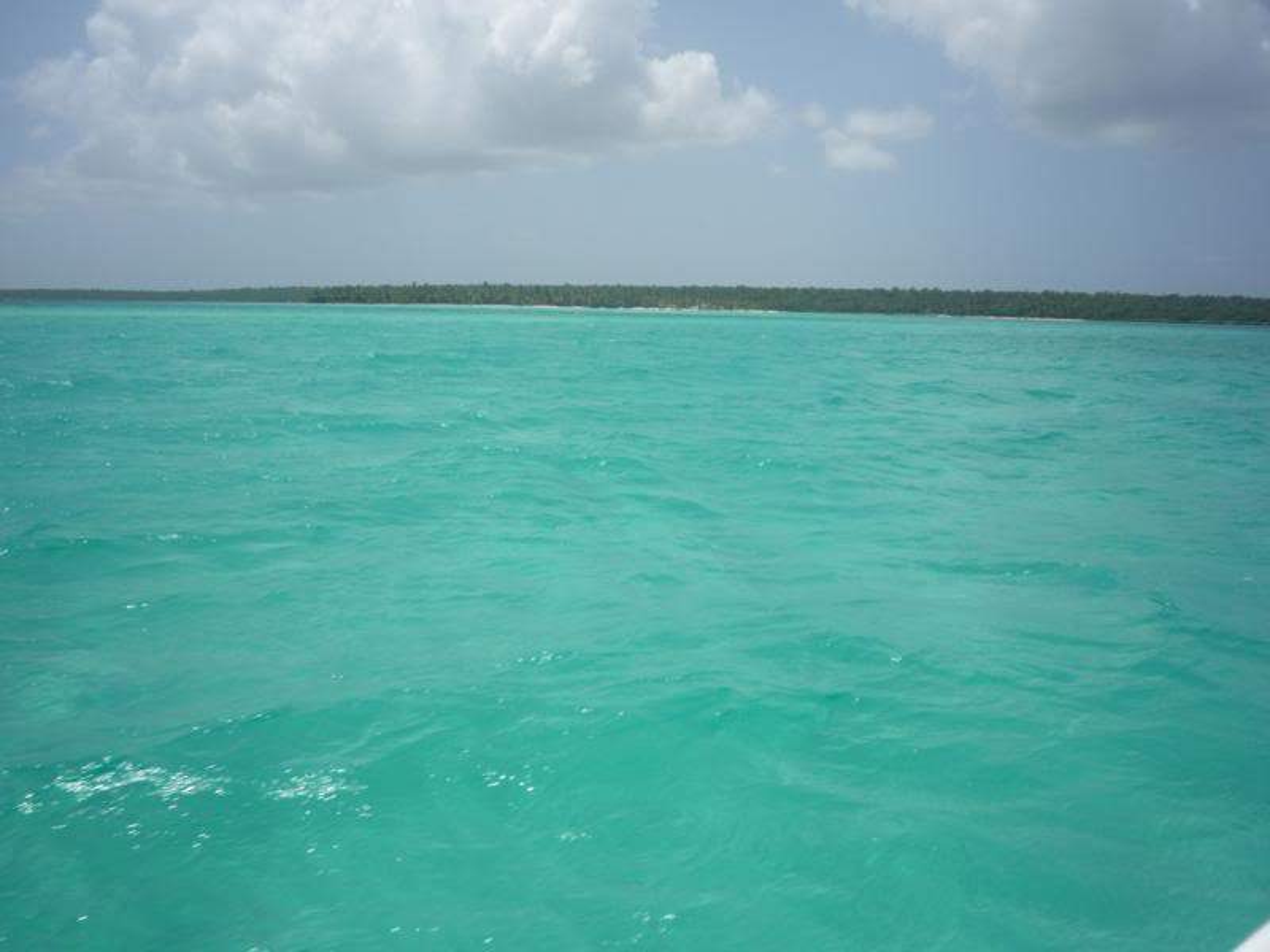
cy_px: 476
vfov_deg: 44.2
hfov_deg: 56.8
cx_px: 635
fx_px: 1174
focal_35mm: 32
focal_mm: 5.2
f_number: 5.6
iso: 100
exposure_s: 1/800
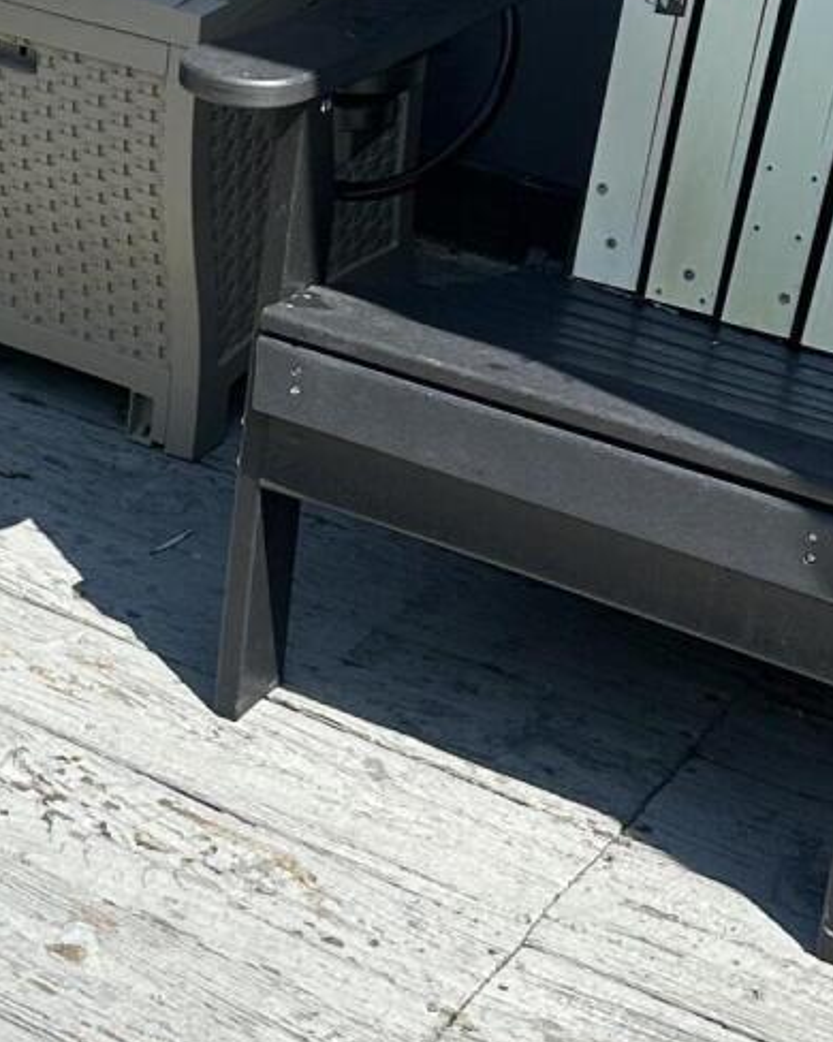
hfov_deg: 15.9
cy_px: -85
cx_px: 111
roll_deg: -1.5
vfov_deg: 19.2
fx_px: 2960
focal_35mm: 96
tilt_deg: -16.5
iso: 80
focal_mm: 6.86
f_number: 1.78
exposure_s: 1/3155
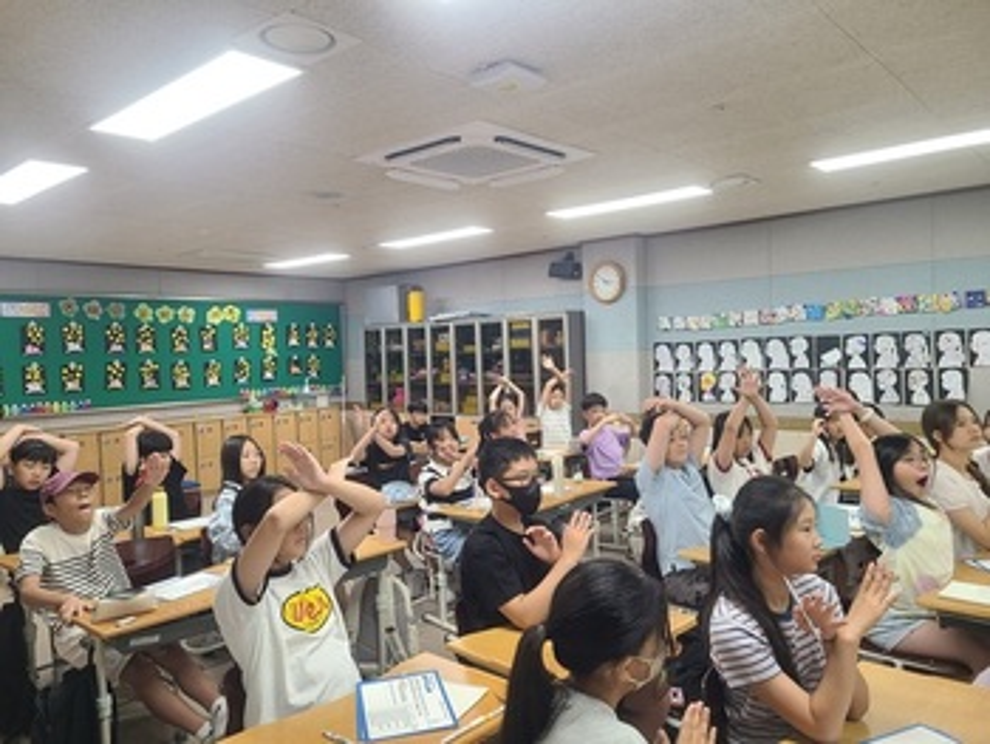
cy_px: 372
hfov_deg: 67.3
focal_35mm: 26
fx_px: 744
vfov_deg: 53.1
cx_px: 495
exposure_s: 1/60
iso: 125
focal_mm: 5.4
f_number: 1.8
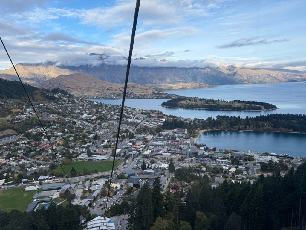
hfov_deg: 71.6
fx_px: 212
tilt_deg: -10.5
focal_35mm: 24
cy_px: 115
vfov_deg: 56.8
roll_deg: +2.3
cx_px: 153
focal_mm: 6.76
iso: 80
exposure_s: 1/1292
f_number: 1.78
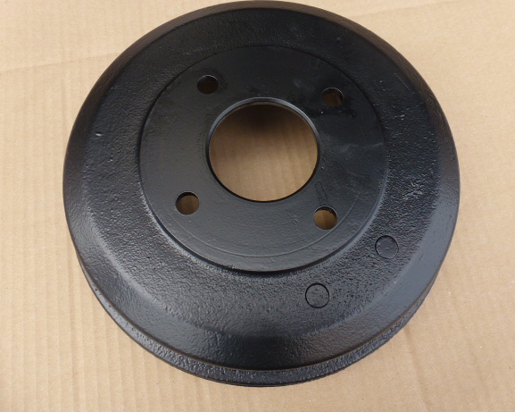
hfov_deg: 66.1
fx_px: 396
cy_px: 203
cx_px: 255
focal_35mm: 26
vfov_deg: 54.9
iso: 100
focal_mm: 4.3
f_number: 4
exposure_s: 1/200
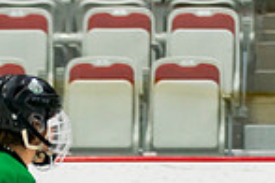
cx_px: 230
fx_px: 5469
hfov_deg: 2.9
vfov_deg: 1.9
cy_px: 301
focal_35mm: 716
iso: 800
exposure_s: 1/640
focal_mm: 135
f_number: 3.2
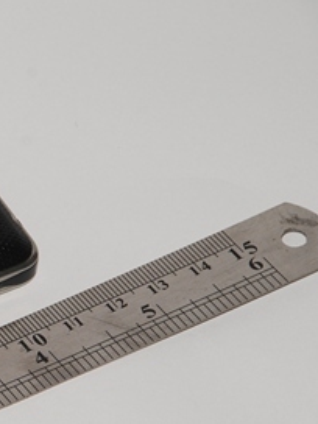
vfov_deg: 6.2
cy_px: 307
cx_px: -139
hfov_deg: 4.6
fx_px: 3907
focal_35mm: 319
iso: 100
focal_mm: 100
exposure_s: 1/60
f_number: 11
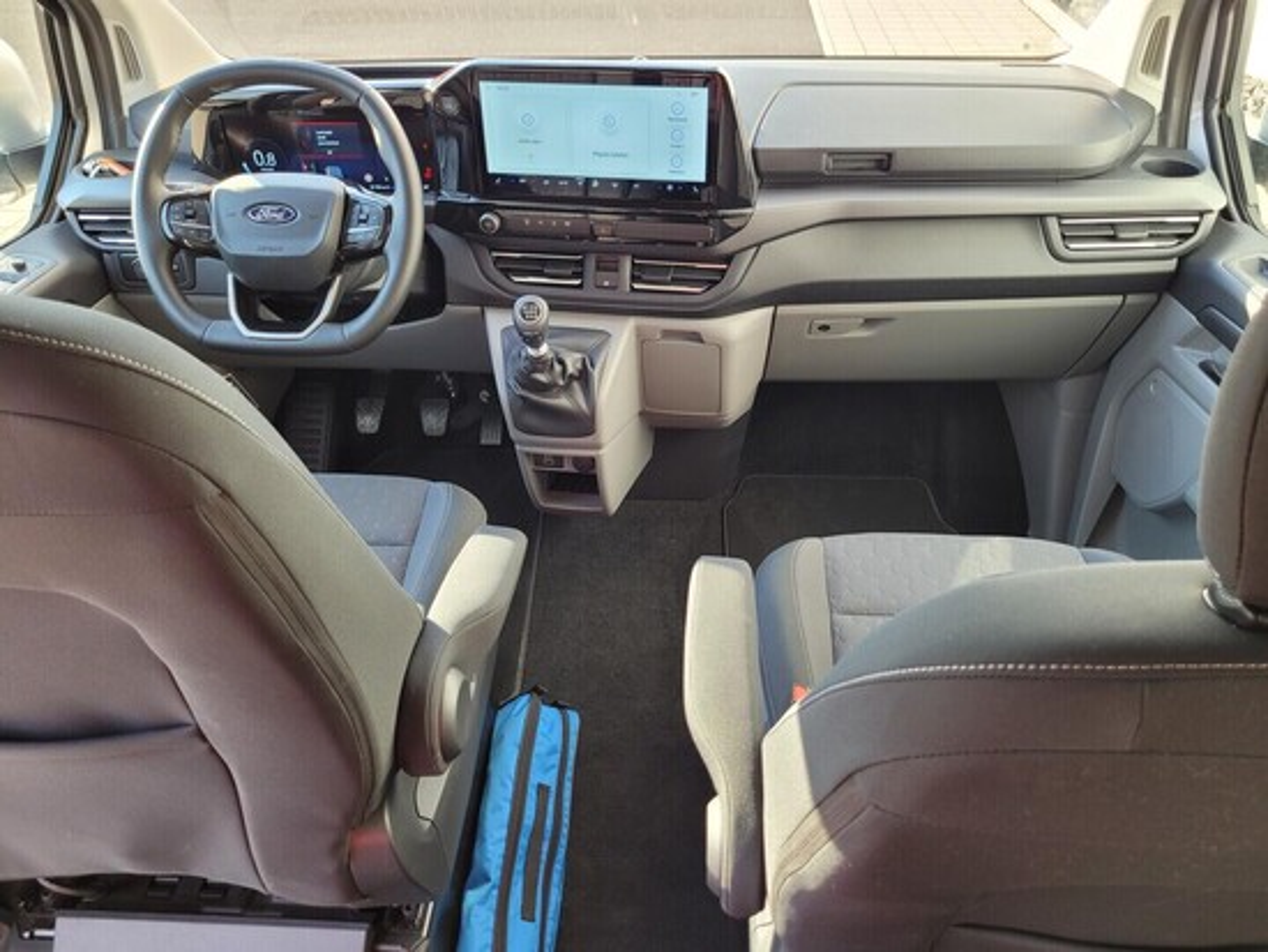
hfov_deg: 67.3
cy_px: 476
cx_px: 634
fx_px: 953
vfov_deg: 53.1
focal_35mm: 26
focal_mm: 5.4
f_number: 1.8
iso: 64
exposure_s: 1/100
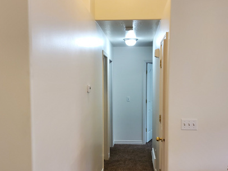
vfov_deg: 35.0
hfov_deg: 45.8
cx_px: 120
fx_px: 270
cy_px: 105
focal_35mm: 41
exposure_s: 1/59
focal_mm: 4.3
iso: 200
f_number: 1.5
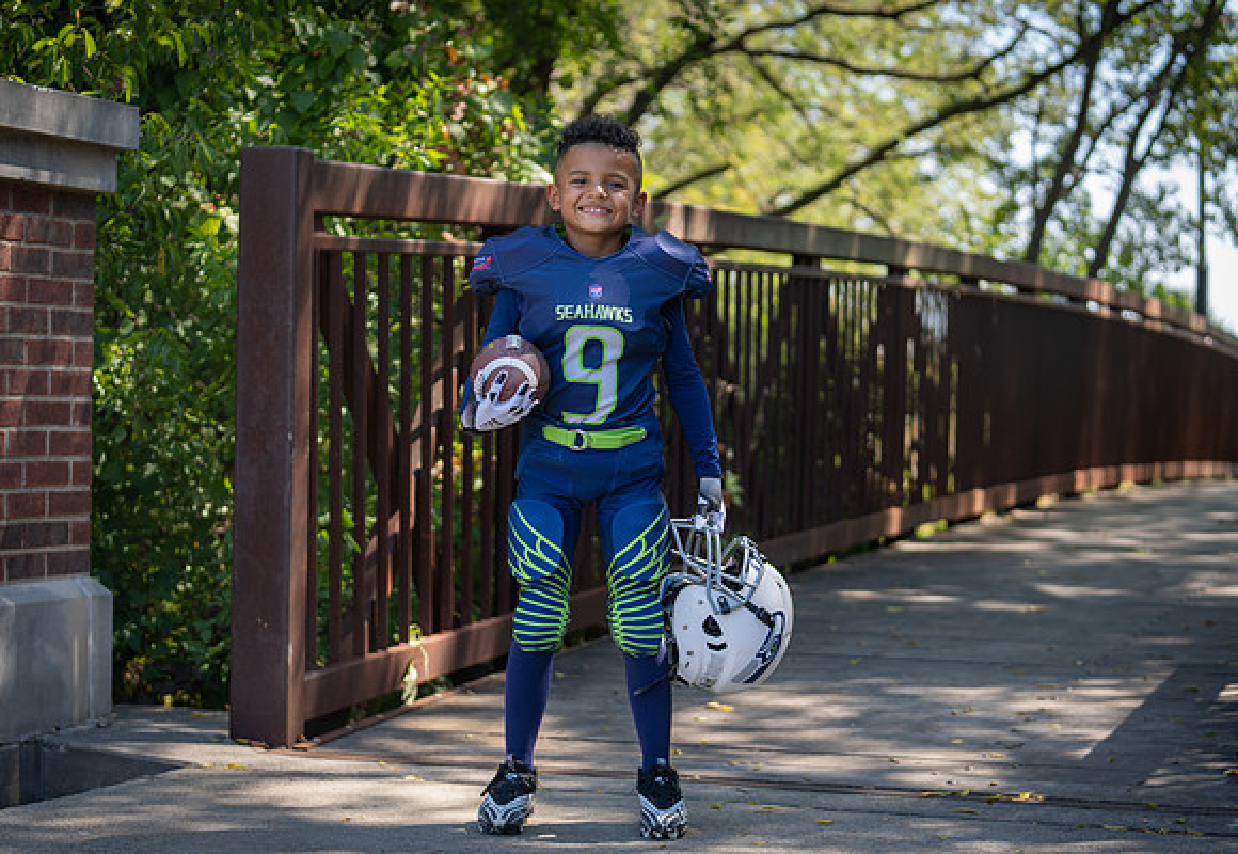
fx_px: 2621
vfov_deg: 18.5
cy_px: 449
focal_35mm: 75
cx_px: 620
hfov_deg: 26.6
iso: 100
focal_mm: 70
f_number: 2.8
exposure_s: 1/320
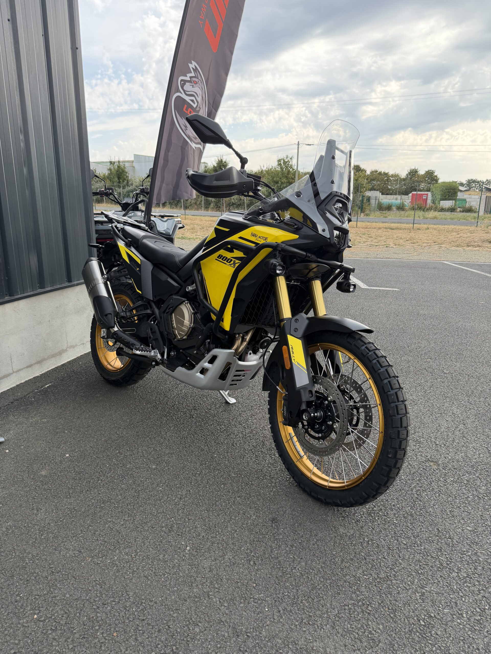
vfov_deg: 71.6
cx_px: 246
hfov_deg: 56.8
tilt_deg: -15.6
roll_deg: -2.1
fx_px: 454
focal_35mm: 24
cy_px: 327
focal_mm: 6.76
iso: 100
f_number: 1.78
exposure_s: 1/888
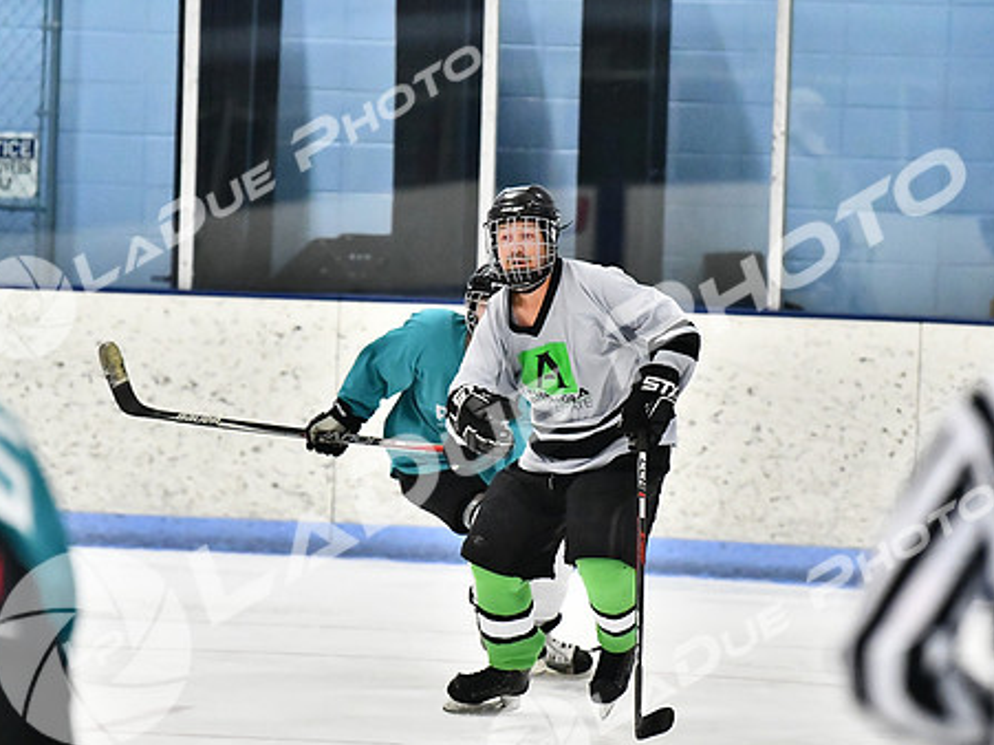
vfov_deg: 4.6
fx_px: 9319
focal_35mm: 325
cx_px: 483
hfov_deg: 6.1
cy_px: 422
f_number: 2.8
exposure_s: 1/1600
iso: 8000
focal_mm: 175
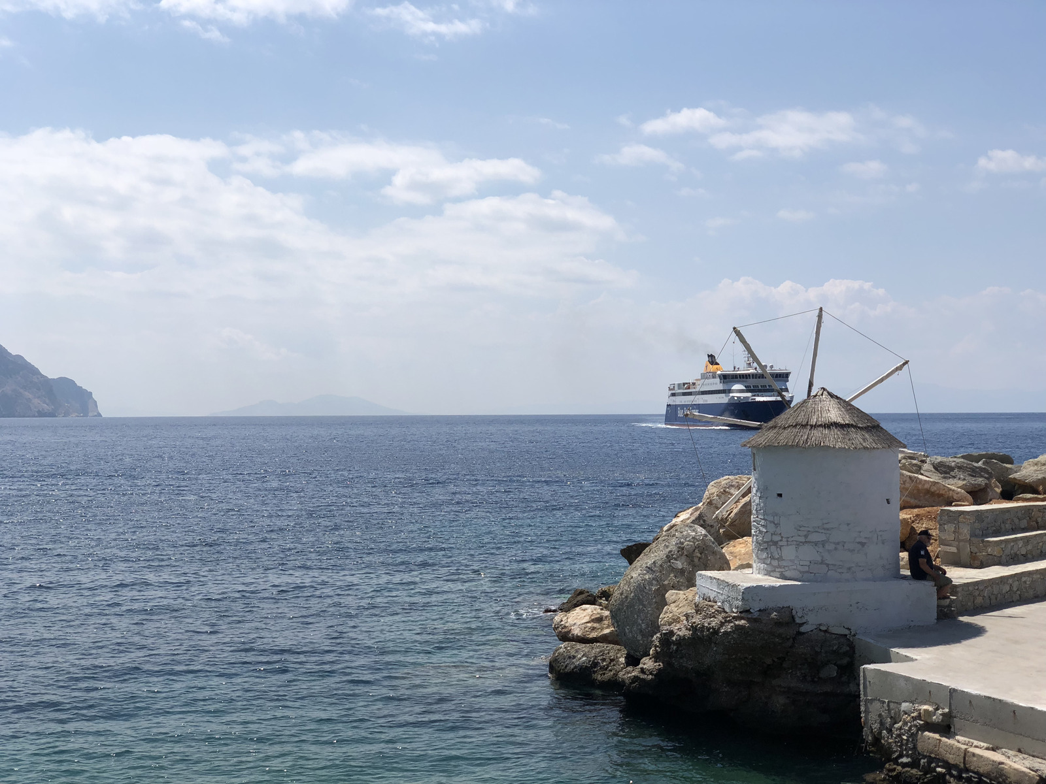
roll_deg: +1.1
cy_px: 392
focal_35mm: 52
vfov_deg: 28.0
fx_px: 1571
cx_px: 523
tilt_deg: +1.2
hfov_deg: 36.8
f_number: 2.4
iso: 16
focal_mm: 6
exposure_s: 1/2525
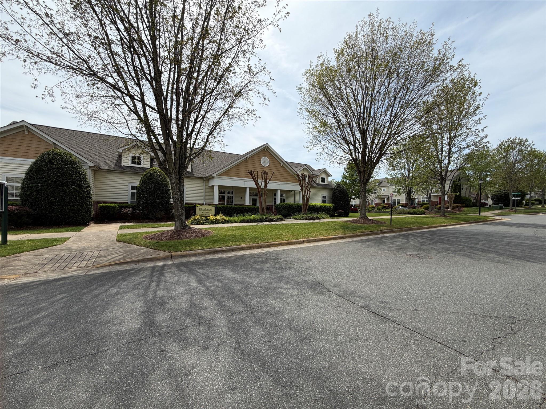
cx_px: 273
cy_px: 204
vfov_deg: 85.7
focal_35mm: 14
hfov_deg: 102.1
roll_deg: +0.1
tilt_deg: +0.8
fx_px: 221
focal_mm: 2.22
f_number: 2.2
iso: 20
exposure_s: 1/901
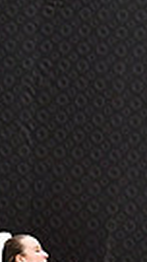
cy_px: 323
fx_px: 3747
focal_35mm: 541
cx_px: -410
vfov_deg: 4.0
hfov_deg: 2.2
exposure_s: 1/500
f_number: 3.5
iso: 5000
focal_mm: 80
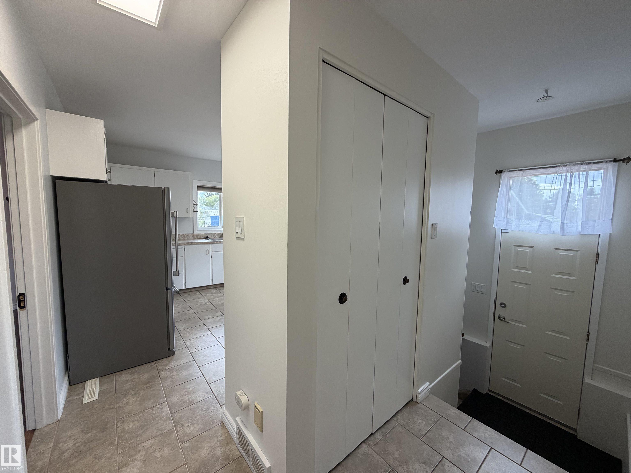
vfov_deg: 85.7
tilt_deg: -4.7
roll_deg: -0.7
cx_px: 316
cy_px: 236
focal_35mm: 14
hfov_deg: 102.1
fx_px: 255
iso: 80
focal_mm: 2.22
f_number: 2.2
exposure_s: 1/120
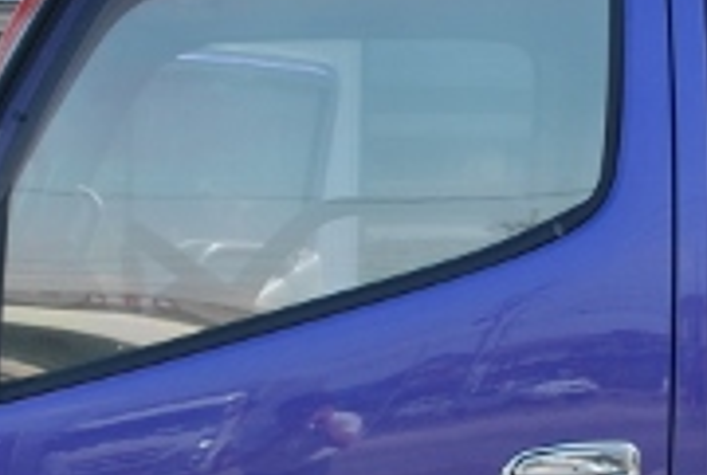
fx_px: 2933
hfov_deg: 13.7
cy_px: 385
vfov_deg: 9.2
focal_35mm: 149
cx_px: 436
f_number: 4.5
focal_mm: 28
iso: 180
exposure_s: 1/500
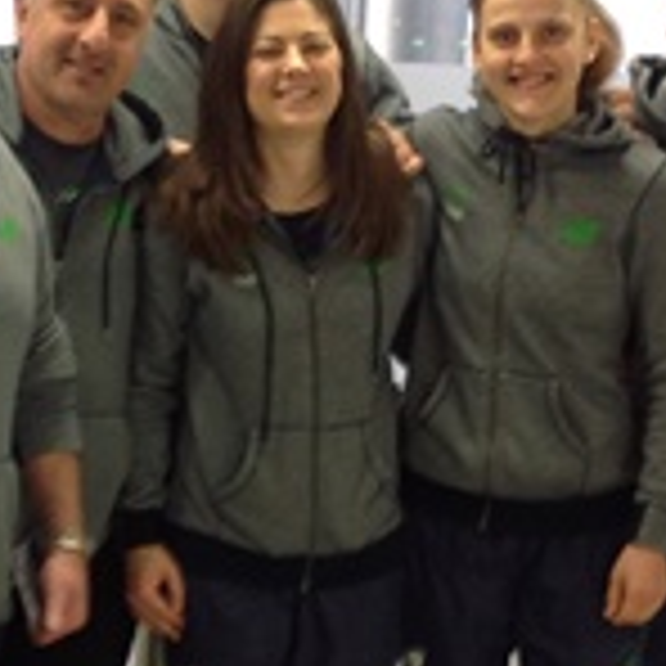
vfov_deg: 13.0
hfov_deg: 13.0
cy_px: 468
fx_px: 2917
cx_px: 220
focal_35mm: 134
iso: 80
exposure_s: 1/15
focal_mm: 4.28
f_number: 2.4
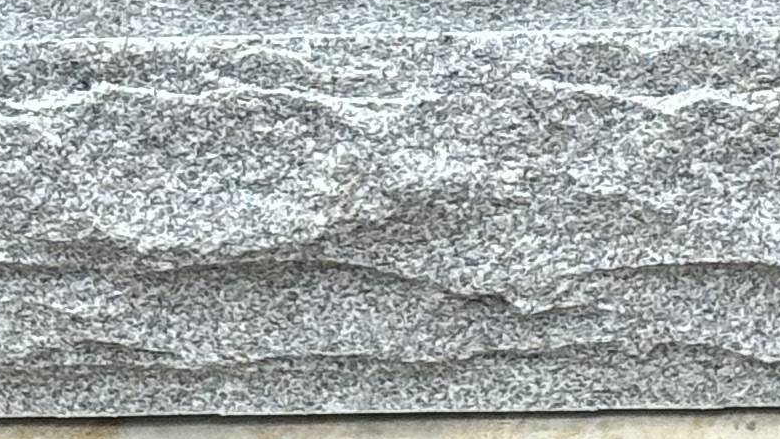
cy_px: -583
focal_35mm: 293
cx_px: 609
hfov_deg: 7.4
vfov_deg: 4.1
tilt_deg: -22.2
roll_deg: +1.9
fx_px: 6061
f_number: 1.6
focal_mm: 5.96
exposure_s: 1/2398
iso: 32
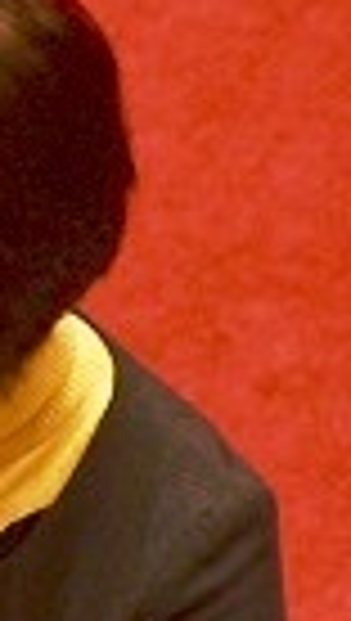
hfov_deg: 0.9
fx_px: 22305
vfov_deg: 1.6
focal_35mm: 1353
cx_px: -868
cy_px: 410
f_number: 5.6
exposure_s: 1/60
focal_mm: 140
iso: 400
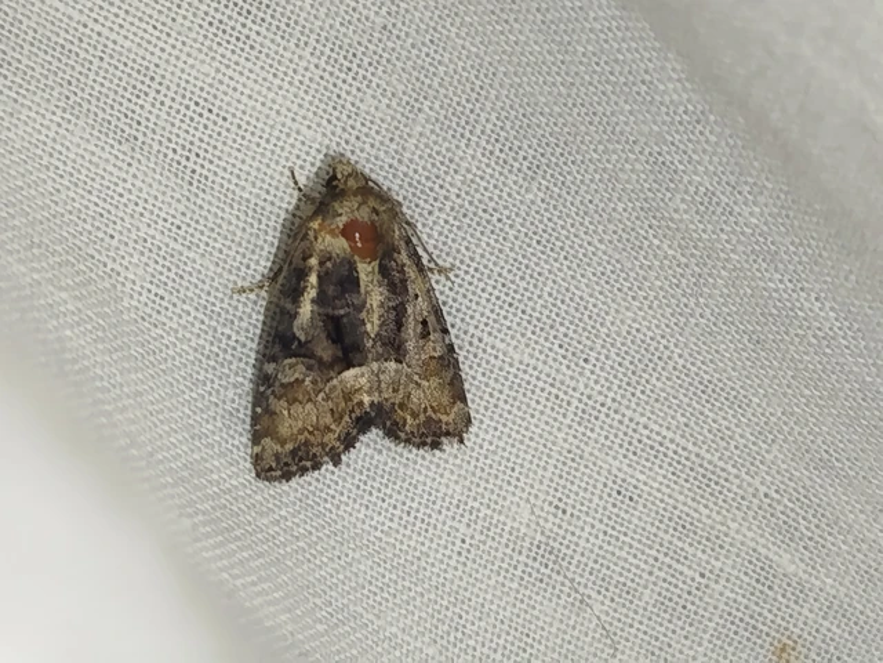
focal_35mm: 93
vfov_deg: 15.9
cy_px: 332
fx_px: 2372
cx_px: 442
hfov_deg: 21.1
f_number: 1.7
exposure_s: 1/100
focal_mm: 5.31
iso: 100
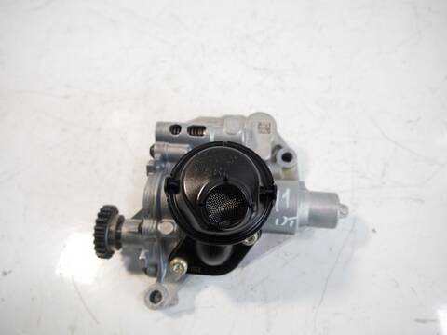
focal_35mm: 30
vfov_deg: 46.8
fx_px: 387
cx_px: 224
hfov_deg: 60.0
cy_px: 168
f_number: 3.5
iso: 400
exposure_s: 1/60
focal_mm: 15
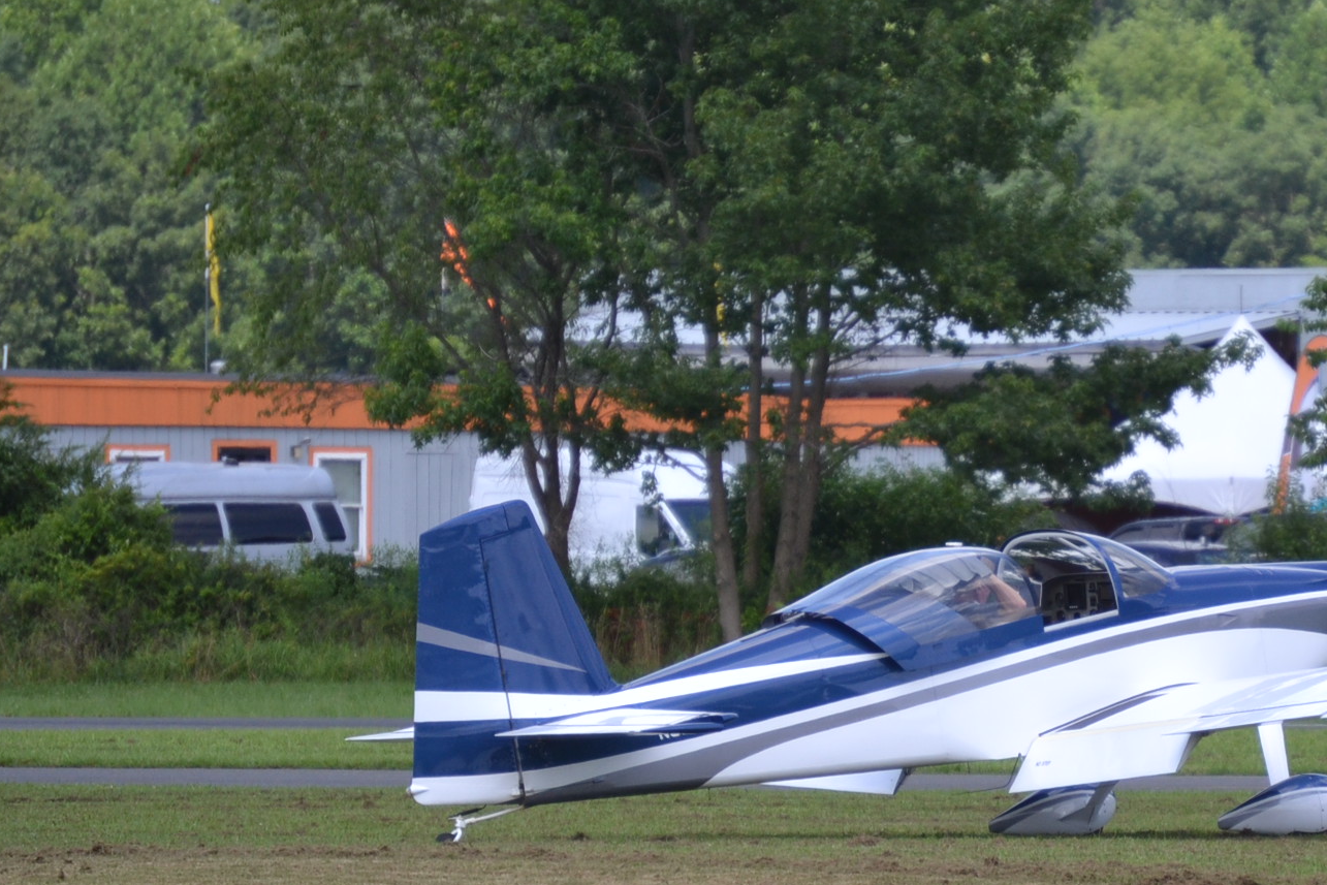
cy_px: 643
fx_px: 19832
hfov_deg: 3.8
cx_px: 1096
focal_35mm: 538
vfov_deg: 2.6
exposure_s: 1/1250
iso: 400
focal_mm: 200
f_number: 5.6
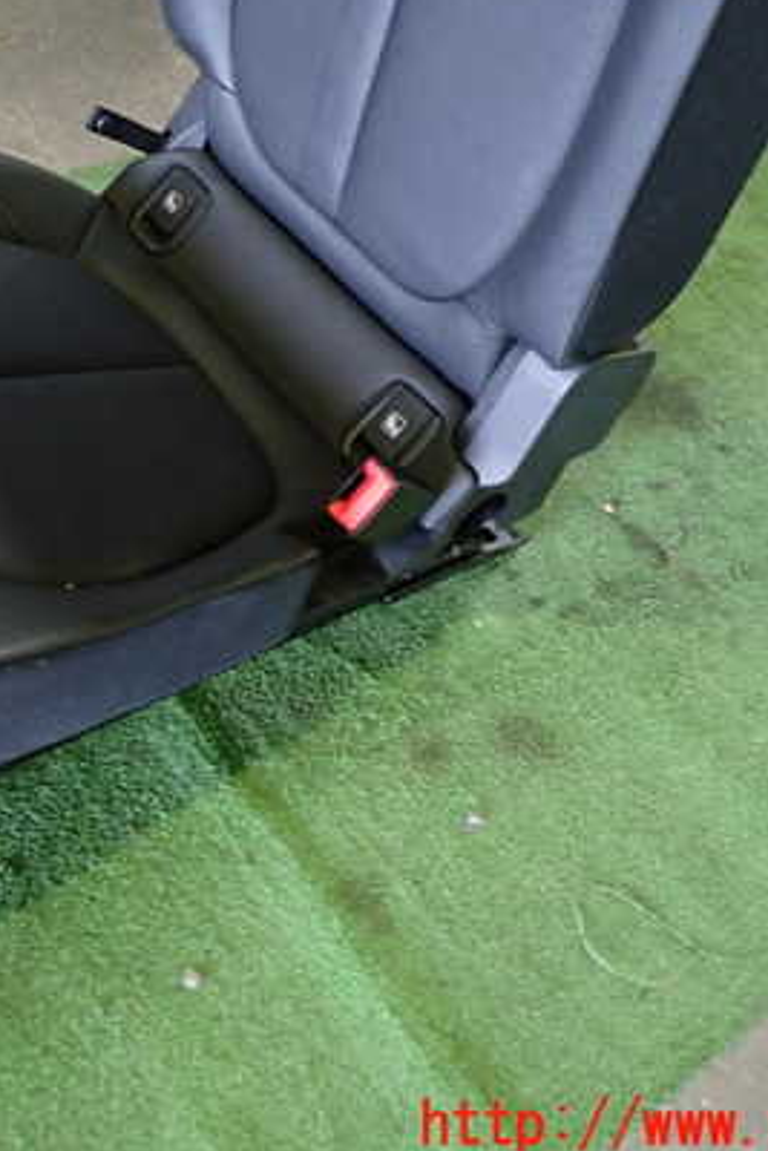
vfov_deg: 49.5
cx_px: 207
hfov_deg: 33.7
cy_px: 515
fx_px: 1247
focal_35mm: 39
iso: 640
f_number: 2
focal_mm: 4.5
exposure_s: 1/30
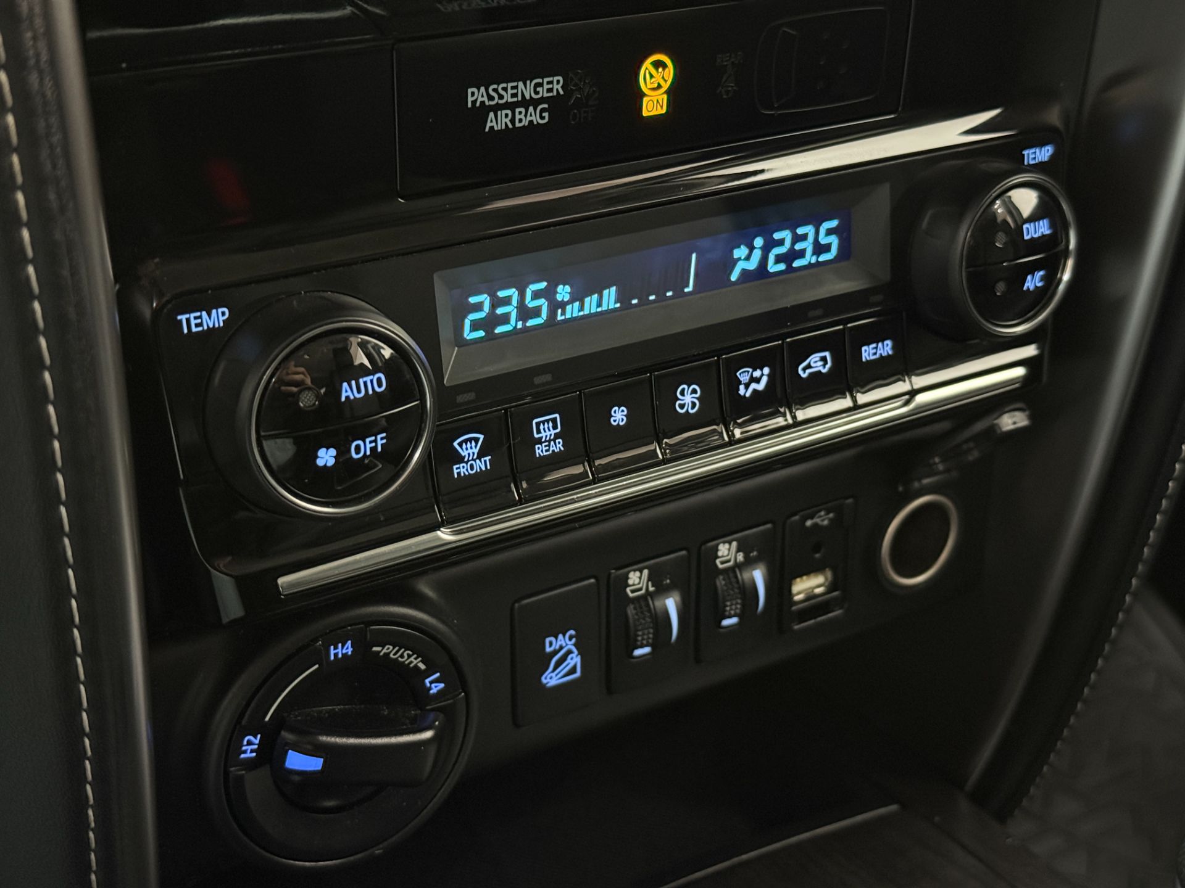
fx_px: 1643
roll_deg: +0.3
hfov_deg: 39.7
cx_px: 592
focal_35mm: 48
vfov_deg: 30.3
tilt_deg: -23.3
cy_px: 444
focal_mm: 6.76
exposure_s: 1/24
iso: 640
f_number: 1.78
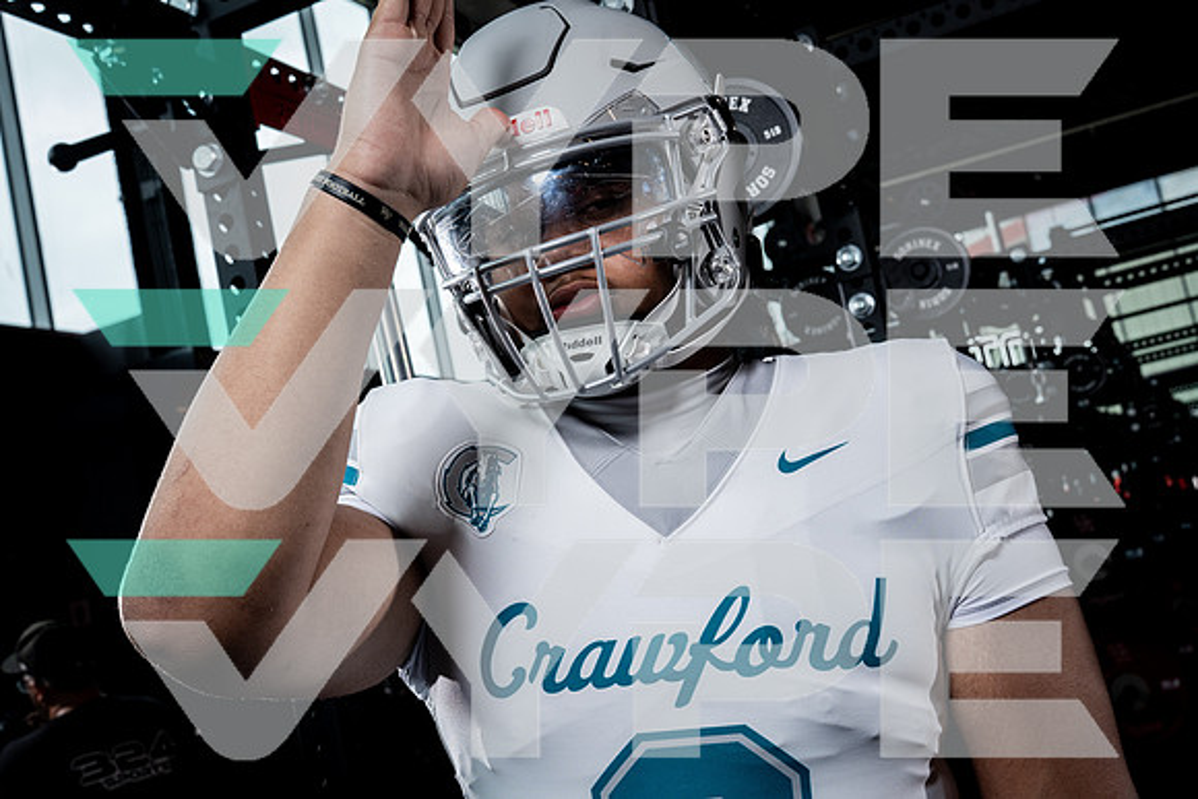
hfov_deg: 44.5
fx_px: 1464
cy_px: 400
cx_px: 599
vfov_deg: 30.5
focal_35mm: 44
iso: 640
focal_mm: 44
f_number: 9
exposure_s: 1/250
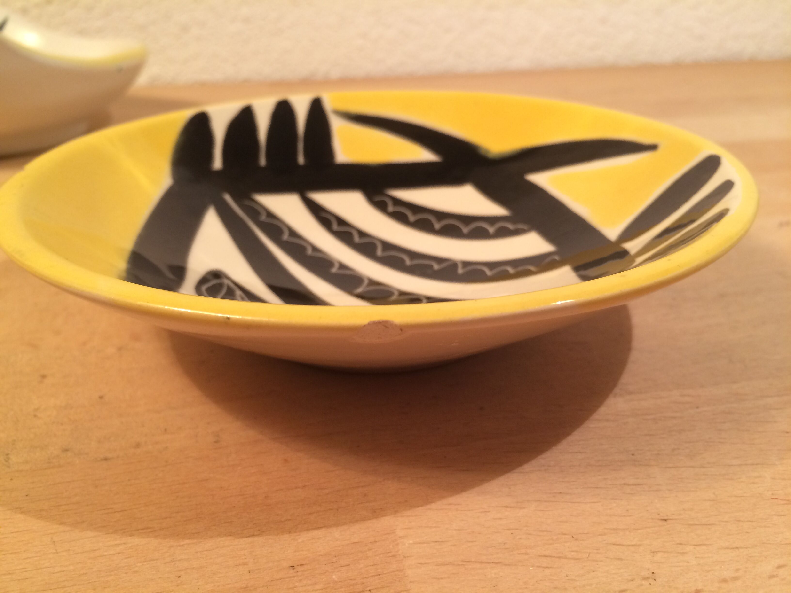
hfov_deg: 61.7
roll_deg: +0.2
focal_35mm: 29
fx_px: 663
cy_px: 296
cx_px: 396
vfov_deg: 48.2
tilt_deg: -26.4
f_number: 2.2
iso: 80
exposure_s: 1/33
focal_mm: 4.15
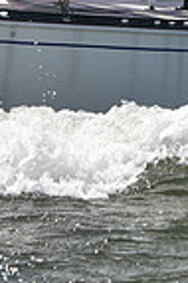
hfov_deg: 2.8
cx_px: 105
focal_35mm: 495
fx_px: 3887
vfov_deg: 4.2
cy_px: -31
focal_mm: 122
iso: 250
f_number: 8
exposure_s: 1/1250
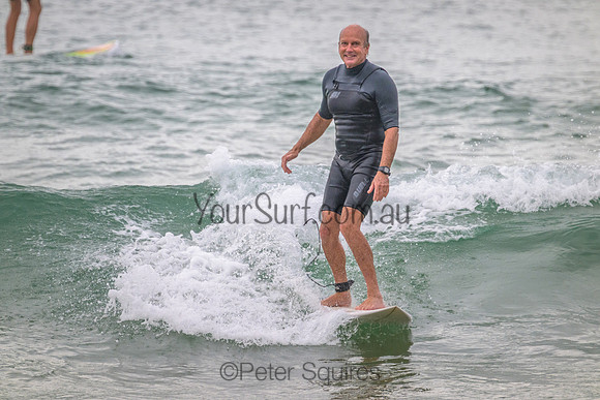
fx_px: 13336
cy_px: 200
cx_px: 300
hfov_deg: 2.6
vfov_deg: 1.7
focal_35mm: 800
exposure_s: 1/2000
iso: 1600
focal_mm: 800
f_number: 11
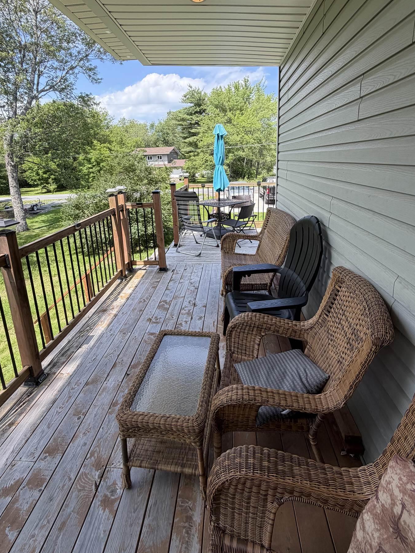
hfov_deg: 71.6
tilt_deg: -12.0
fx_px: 288
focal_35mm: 18
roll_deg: +2.2
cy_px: 226
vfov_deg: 86.8
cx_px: 201
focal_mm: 2.22
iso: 50
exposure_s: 1/502
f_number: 2.2
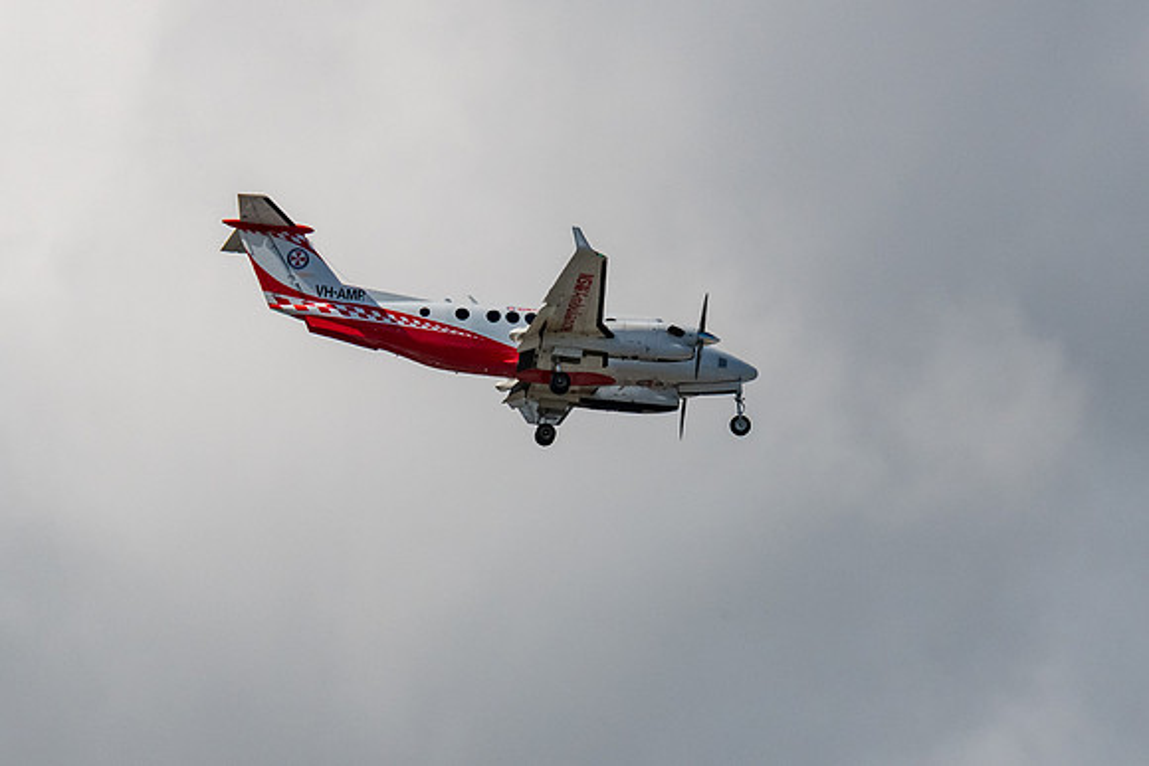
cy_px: 370
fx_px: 27945
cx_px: 548
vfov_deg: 1.6
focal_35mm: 875
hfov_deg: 2.4
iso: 800
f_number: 20
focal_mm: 420
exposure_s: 1/1600
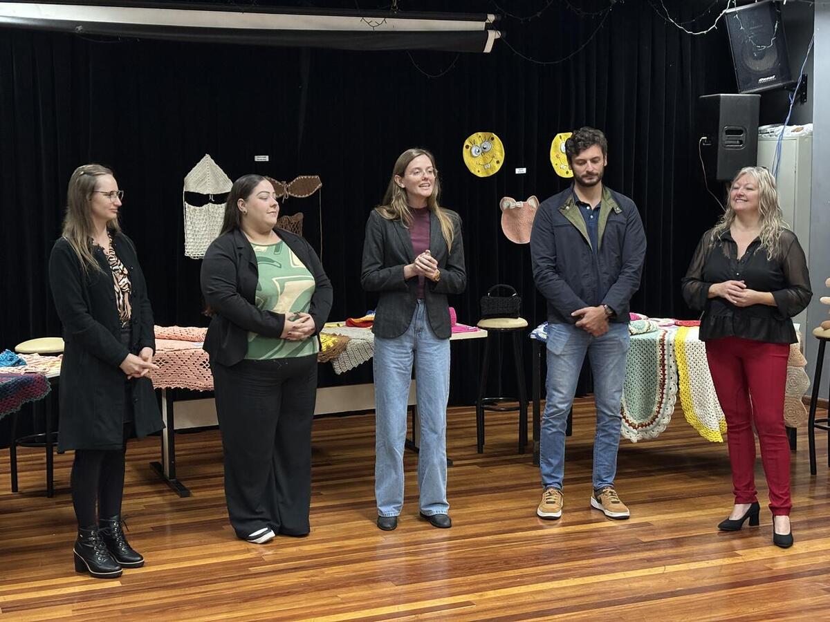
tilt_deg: -5.9
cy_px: 311
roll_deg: +0.2
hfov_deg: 36.8
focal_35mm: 52
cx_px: 415
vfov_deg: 28.0
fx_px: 1247
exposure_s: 1/40
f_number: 1.6
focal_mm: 5.96
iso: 250
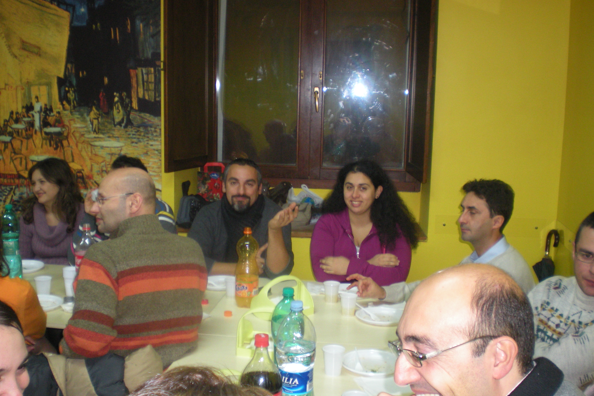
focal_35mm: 41
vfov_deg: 32.6
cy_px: 210
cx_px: 293
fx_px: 677
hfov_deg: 47.4
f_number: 3.1
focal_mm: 6.3
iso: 205
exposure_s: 1/30
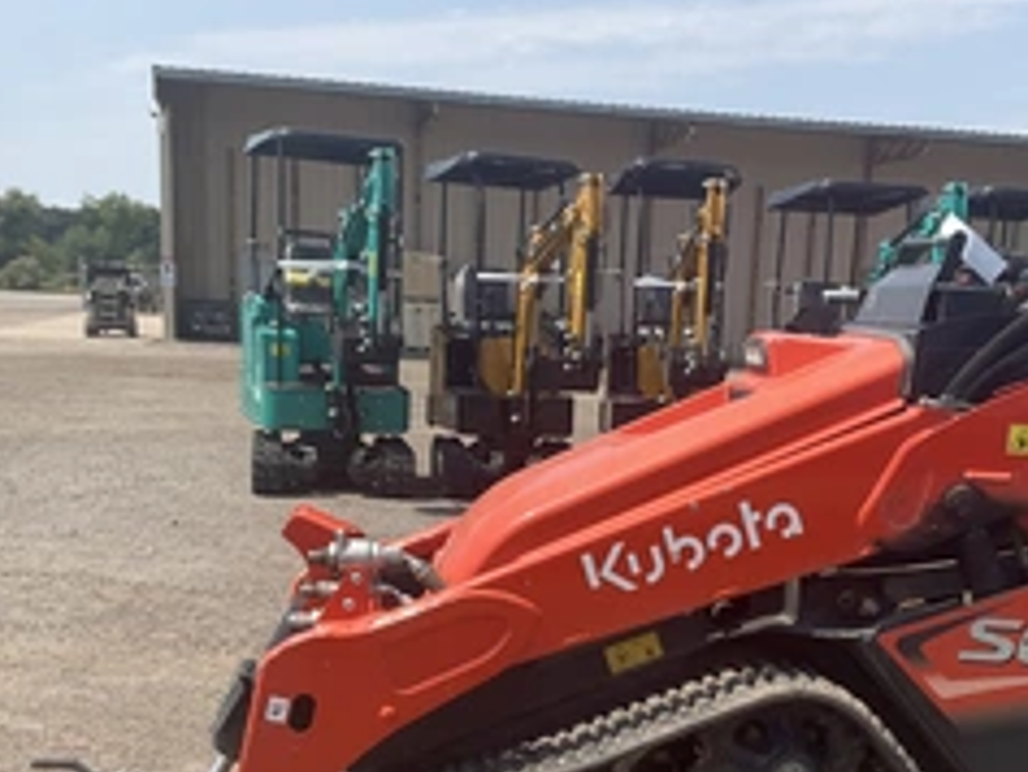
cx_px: 612
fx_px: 1456
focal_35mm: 49
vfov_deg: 29.1
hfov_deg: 38.7
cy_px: 616
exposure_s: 1/1451
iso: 25
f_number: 1.8
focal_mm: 3
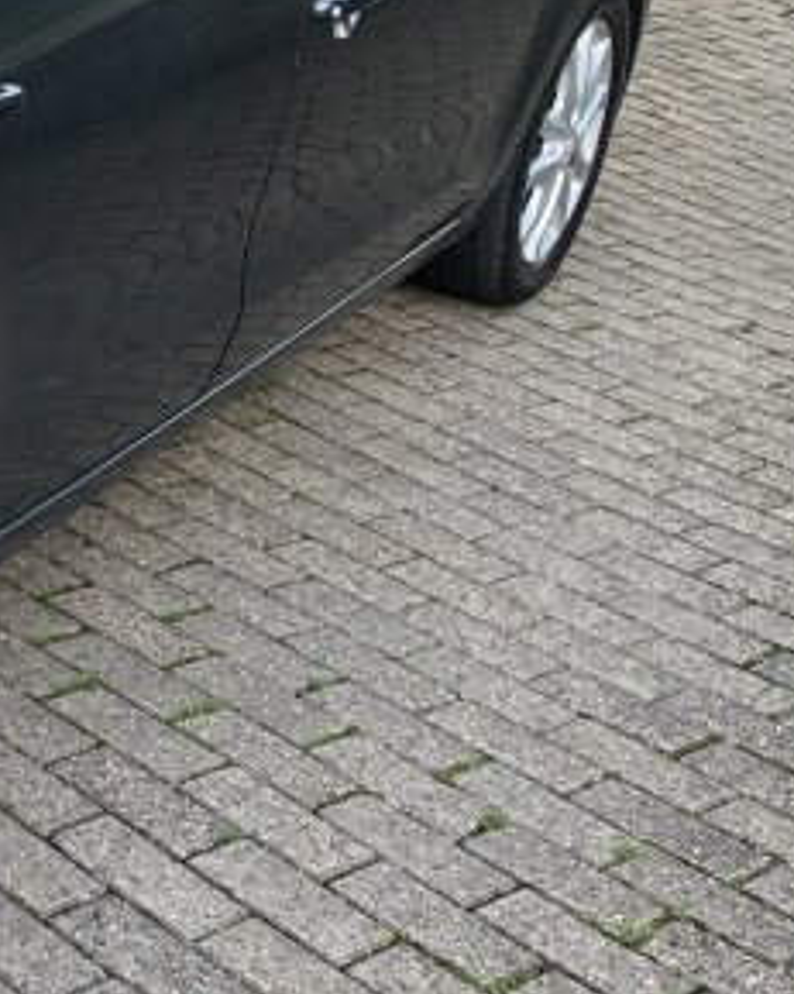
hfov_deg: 17.1
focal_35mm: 79
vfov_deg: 23.9
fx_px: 2322
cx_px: -467
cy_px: 263
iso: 64
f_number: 1.8
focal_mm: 4.25
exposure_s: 1/121
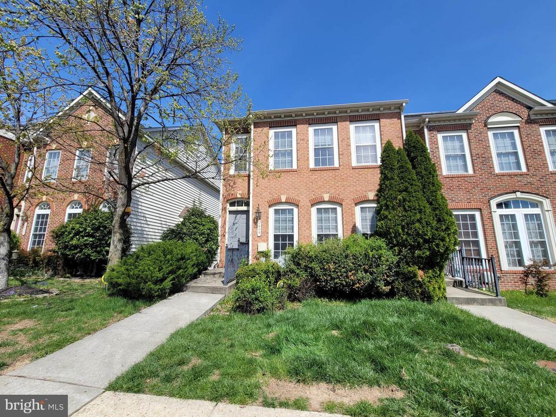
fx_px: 209
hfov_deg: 106.2
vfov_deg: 89.9
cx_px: 278
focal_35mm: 13
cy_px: 208
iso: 64
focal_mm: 2.2
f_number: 2.2
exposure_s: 1/1709
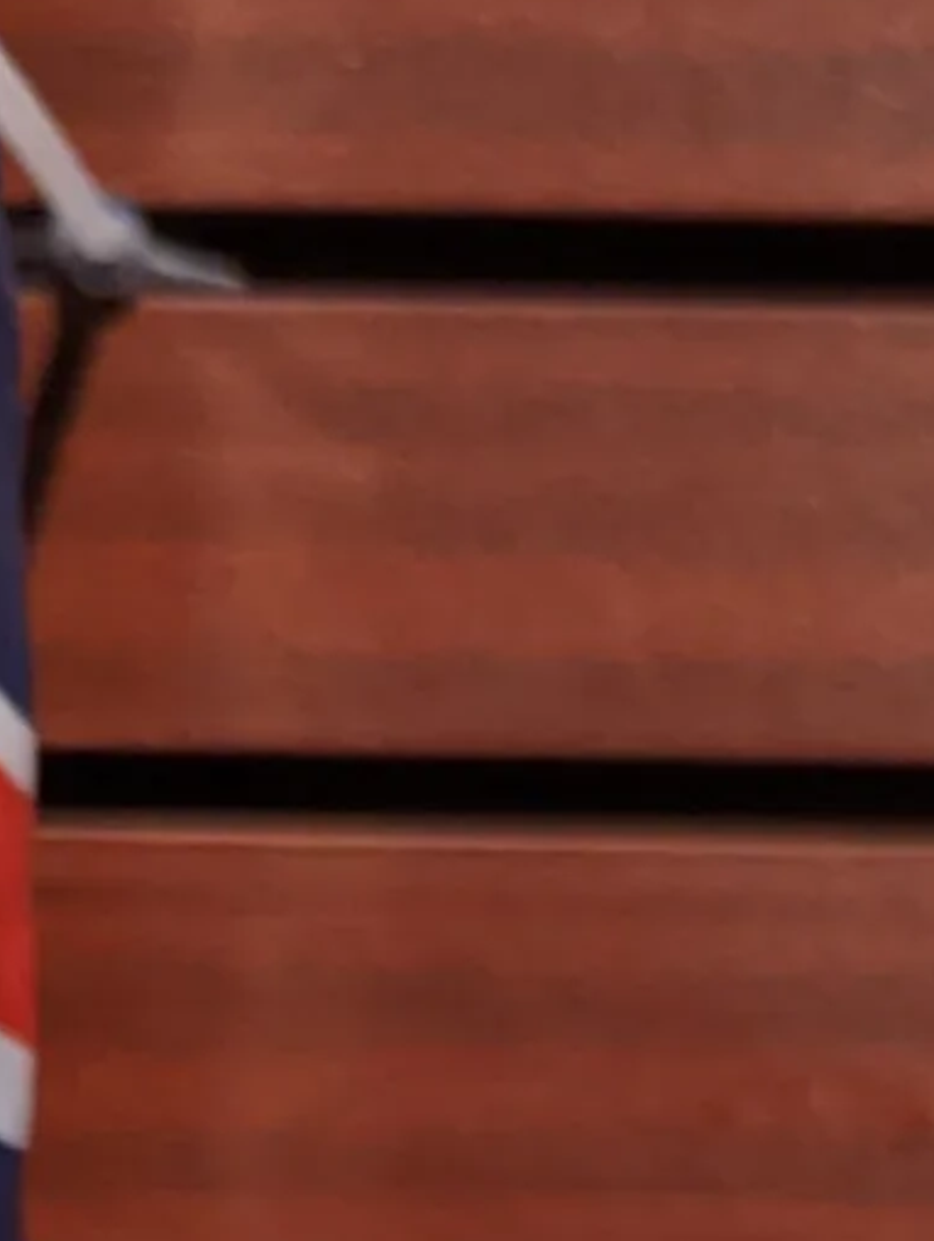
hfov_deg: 11.4
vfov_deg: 13.9
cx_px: 1668
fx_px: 4346
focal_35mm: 121
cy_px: 2426
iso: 168
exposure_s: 1/95
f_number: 1.85
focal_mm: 6.81
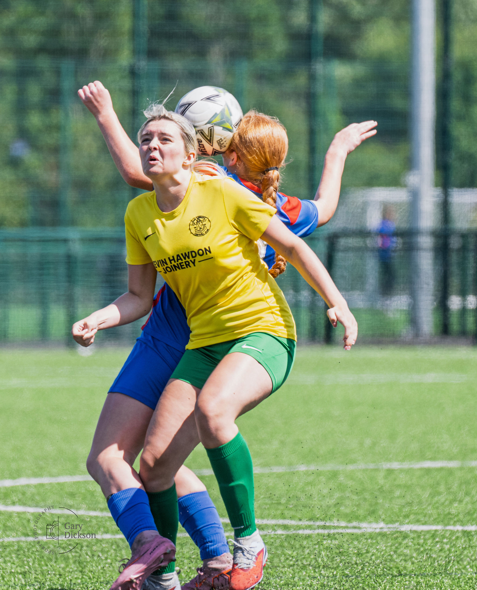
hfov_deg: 2.7
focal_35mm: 583
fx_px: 10209
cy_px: 194
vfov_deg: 3.3
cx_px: 187
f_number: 5.3
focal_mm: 300
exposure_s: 1/1000
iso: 450
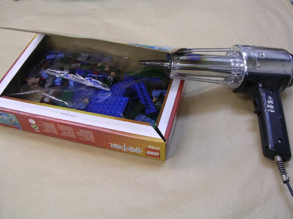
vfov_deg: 37.7
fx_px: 322
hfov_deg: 49.0
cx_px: 146
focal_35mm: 38
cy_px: 110
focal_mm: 5.8
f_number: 2.8
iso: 100
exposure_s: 1/13.6
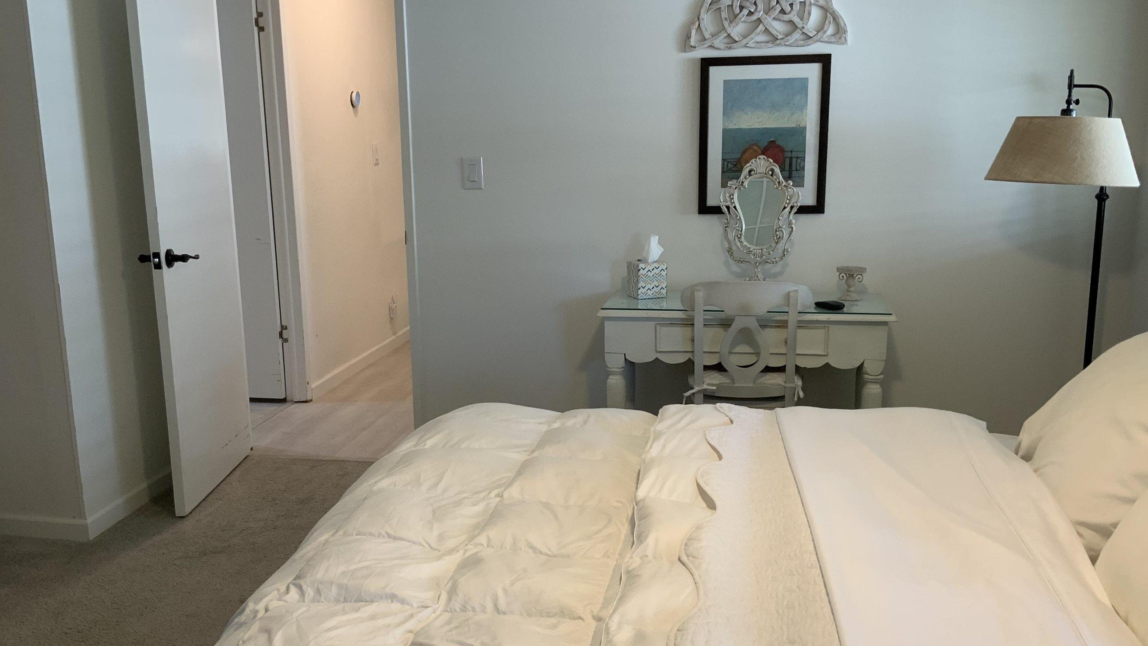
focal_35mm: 37
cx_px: 560
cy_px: 367
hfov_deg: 54.0
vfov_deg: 32.0
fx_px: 1126
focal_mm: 3
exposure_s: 1/60
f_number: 1.8
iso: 64
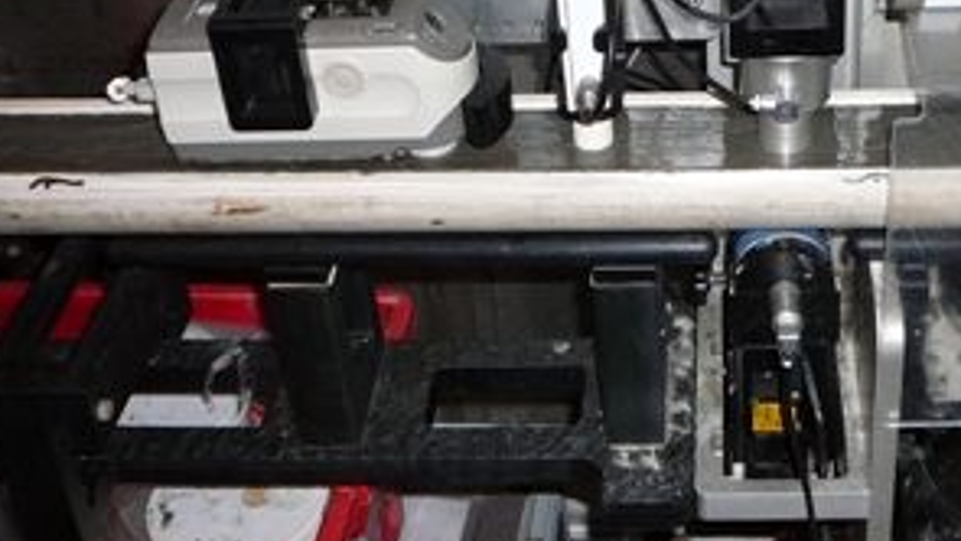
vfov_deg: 20.3
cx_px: 681
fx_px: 1478
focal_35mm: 58
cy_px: 42
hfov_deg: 35.5
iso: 100
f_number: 2.8
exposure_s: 1/30
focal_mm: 5.2
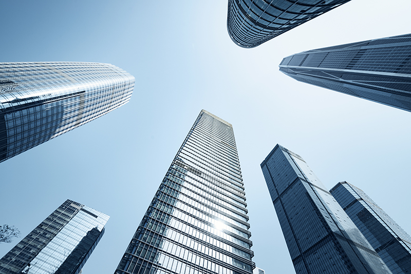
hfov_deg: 104.2
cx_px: 206
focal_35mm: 14
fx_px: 160
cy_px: 137
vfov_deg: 81.3
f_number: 9
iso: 50
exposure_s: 1/200
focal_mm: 14
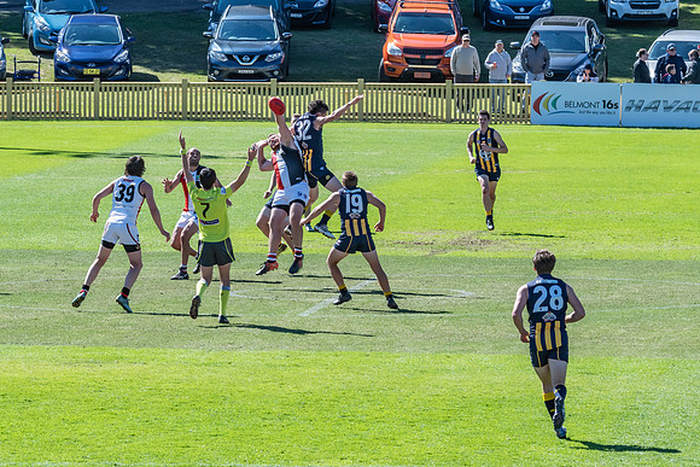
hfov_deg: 5.5
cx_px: 330
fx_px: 7273
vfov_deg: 3.7
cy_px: 225
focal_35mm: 374
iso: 800
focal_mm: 210
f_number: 14
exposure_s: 1/500
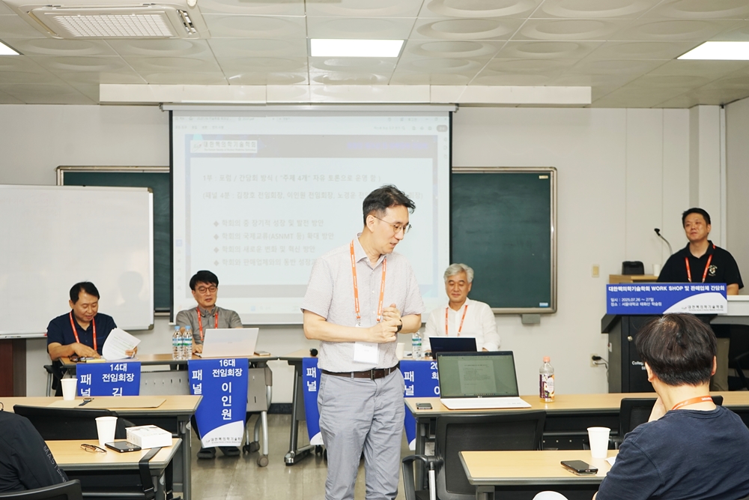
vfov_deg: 28.1
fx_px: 999
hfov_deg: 41.1
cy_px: 250
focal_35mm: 48
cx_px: 374
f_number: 6.3
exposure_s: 1/125
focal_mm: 48
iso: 400
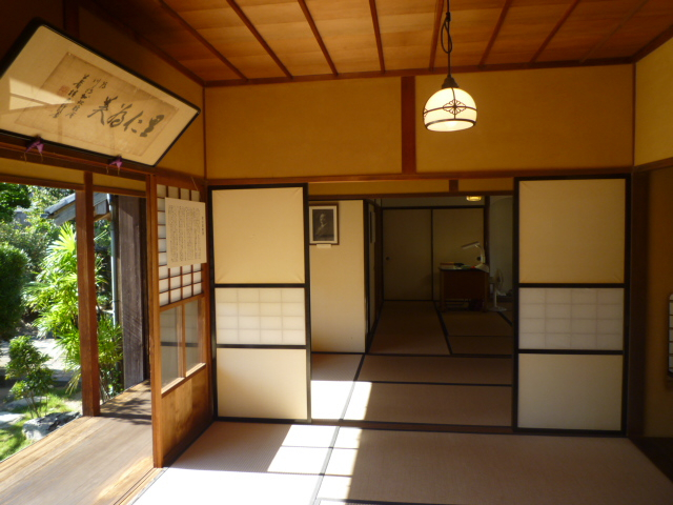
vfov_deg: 54.9
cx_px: 336
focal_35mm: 25
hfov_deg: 69.4
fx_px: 486
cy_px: 252
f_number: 2.8
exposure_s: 1/125
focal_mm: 4.4
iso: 80
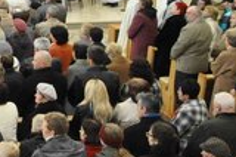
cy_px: -12
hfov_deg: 13.3
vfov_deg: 10.1
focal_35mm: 134
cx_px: -230
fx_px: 877
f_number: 10
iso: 3200
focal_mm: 22
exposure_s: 1/5
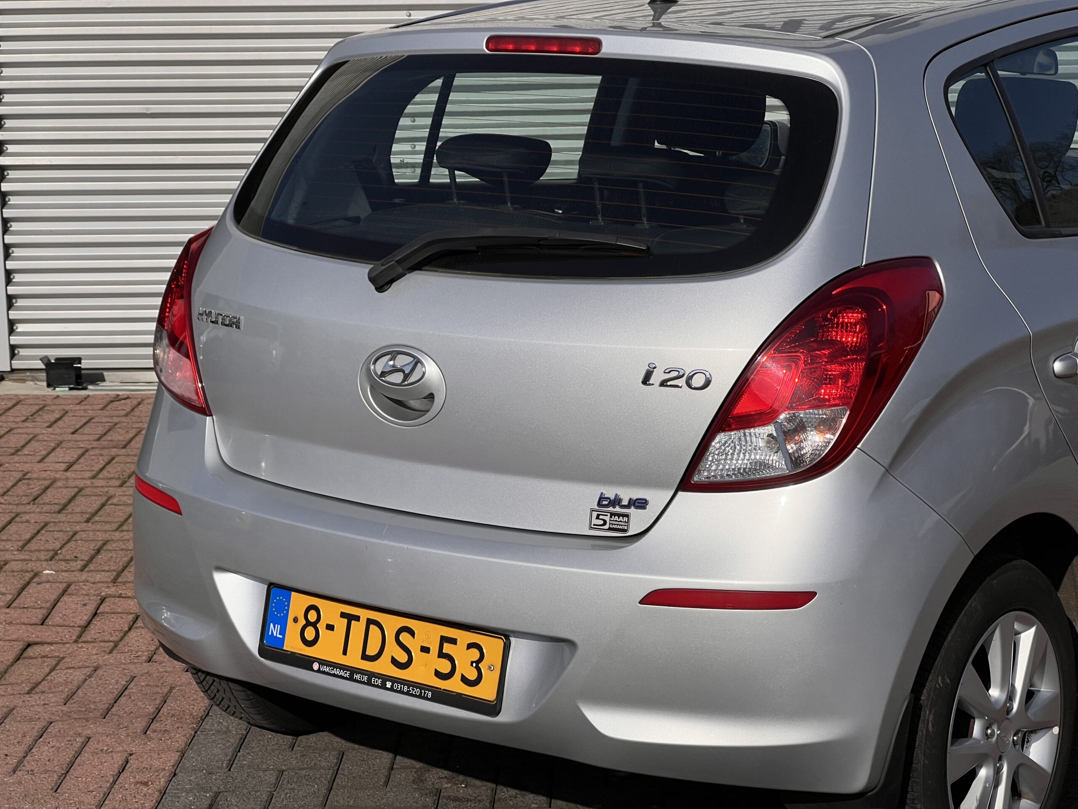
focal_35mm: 77
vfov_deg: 19.1
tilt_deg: -10.2
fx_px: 2398
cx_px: 539
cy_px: 404
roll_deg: +1.5
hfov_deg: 25.3
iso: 25
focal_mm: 9
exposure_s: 1/2538
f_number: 2.8
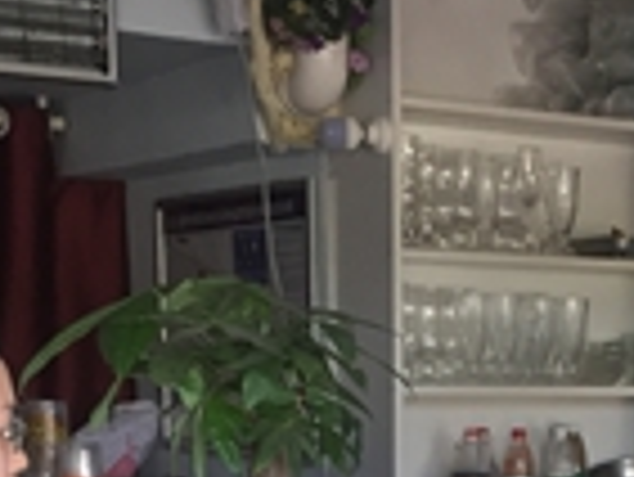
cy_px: 646
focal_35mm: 103
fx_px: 1888
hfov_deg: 18.3
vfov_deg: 13.8
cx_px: 710
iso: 100
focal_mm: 4.15
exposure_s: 1/33
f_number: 2.2
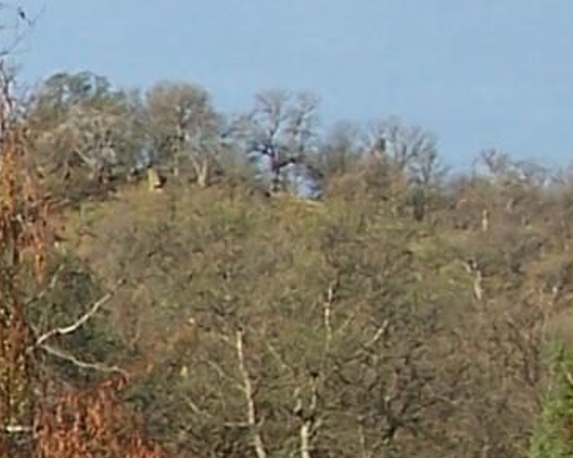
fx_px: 5052
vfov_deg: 5.0
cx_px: -1137
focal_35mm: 298
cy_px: 1078
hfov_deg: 6.0
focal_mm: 7.8
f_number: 4
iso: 64
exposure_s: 1/400
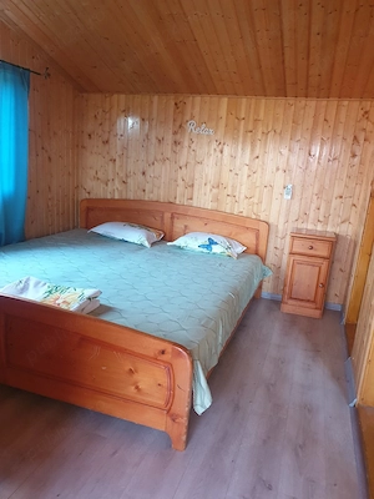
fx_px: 375
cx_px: 187
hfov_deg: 53.1
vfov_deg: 67.3
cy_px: 250
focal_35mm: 26
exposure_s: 1/20
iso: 250
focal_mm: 4.3
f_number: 1.5
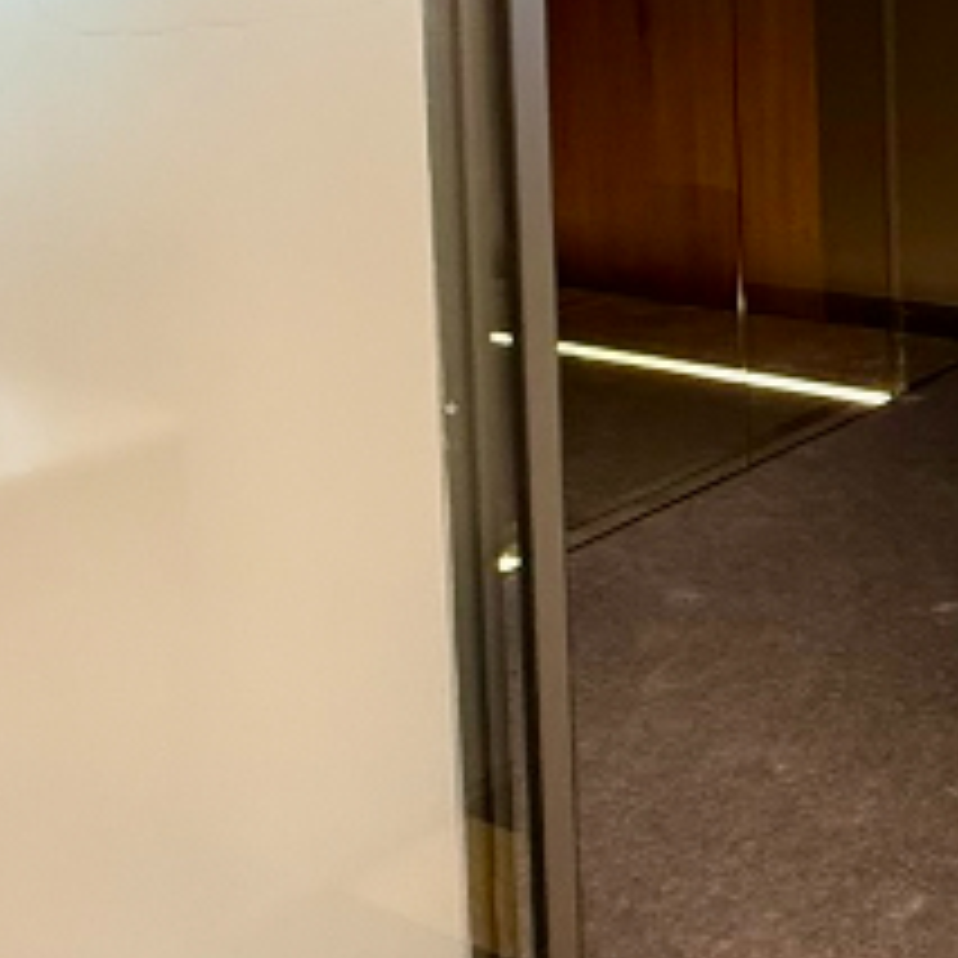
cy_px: -13
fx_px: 1816
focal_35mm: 58
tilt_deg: -1.9
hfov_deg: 28.4
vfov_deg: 27.7
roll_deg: +1.7
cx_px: 864
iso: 250
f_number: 2.2
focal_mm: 2.22
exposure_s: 1/50
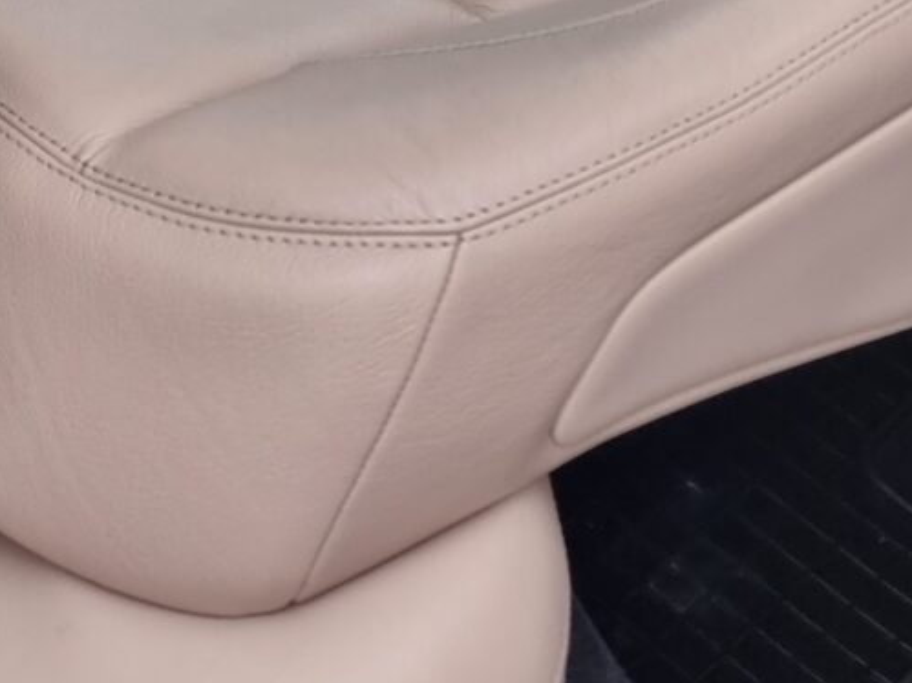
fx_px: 2028
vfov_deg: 17.1
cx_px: -7
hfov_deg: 24.2
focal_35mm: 77
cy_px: -369
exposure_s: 1/120
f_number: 1.8
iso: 80
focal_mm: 6.7
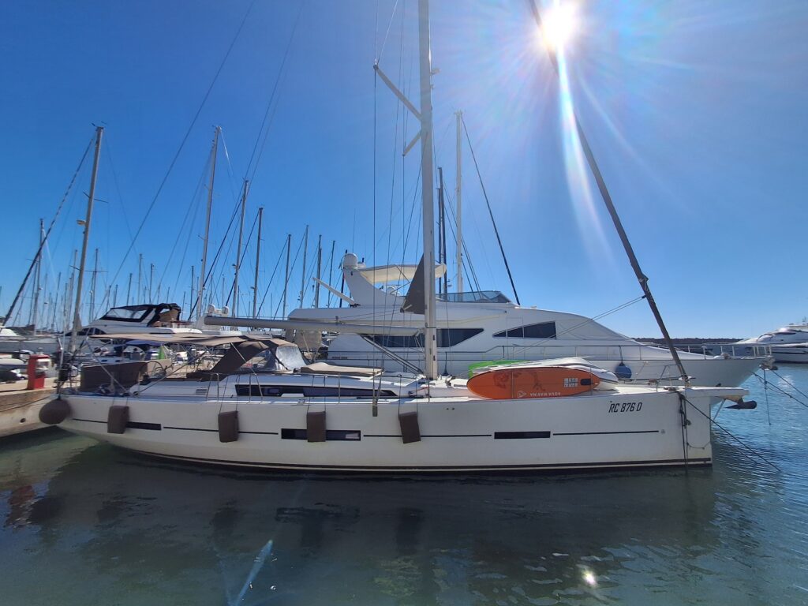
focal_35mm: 16
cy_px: 303
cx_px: 404
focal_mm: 1.64
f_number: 2.2
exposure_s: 1/3676
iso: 40
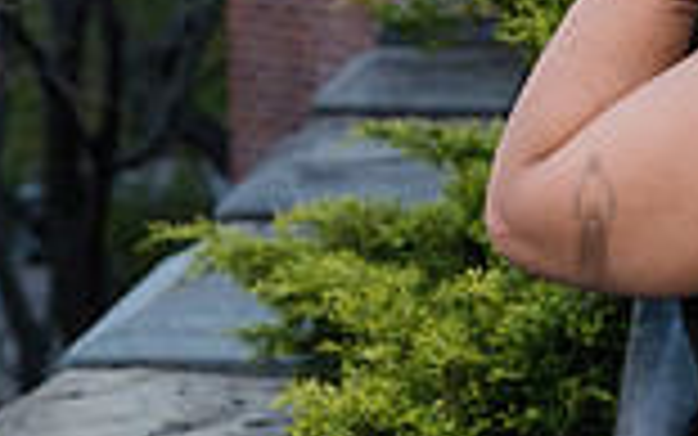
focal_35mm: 148
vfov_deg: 8.7
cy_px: -205
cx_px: 590
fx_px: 2816
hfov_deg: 14.0
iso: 1000
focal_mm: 38
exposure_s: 1/100
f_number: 3.5
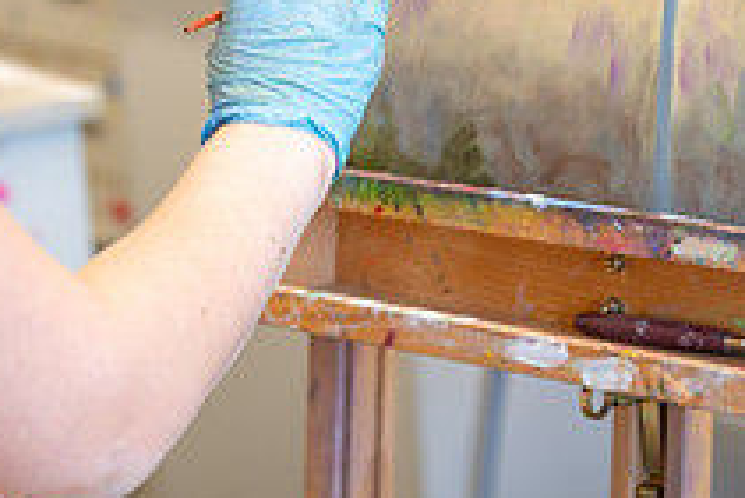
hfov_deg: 13.1
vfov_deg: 8.7
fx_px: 3251
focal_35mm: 157
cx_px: 350
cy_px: -97
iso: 320
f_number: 2.8
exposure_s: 1/100
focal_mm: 57
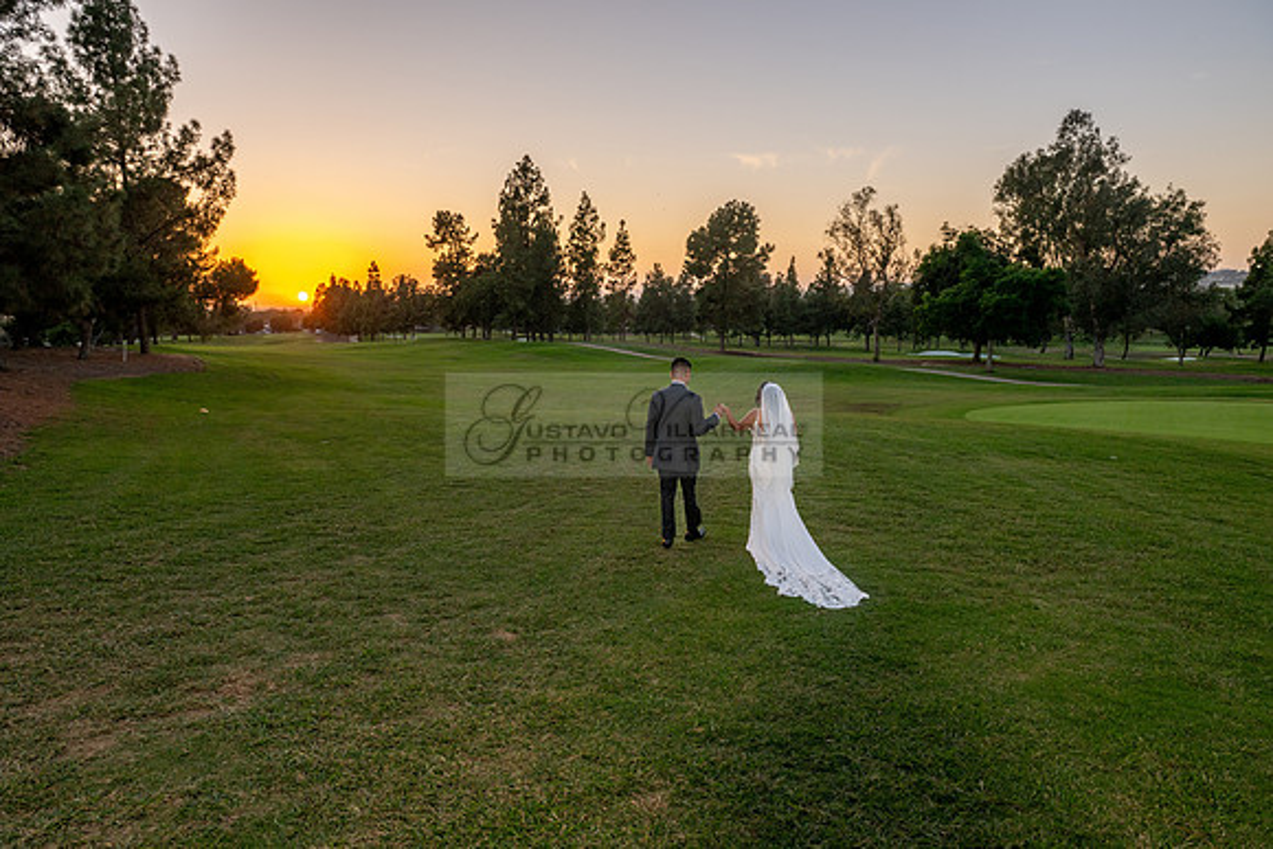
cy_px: 424
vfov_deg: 53.2
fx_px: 849
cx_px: 636
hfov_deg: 73.7
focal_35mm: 24
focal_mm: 24
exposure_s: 1/160
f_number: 7.1
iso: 320
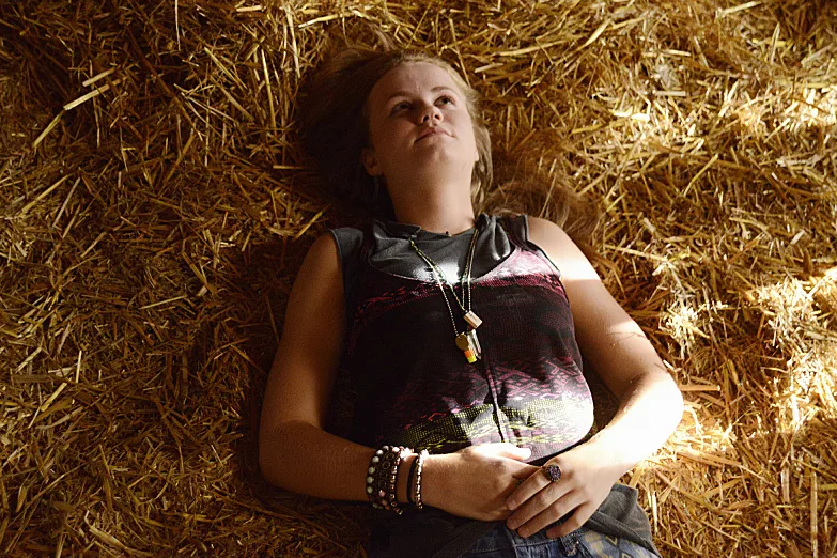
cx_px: 427
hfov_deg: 42.7
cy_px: 283
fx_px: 1069
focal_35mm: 46
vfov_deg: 29.2
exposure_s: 1/80
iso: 5000
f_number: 3.5
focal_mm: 45
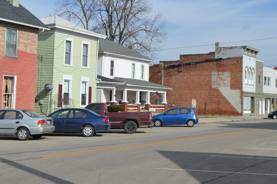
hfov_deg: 37.5
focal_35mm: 53
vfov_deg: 25.4
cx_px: 151
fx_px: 407
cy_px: 71
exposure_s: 1/320
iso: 100
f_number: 9
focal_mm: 26
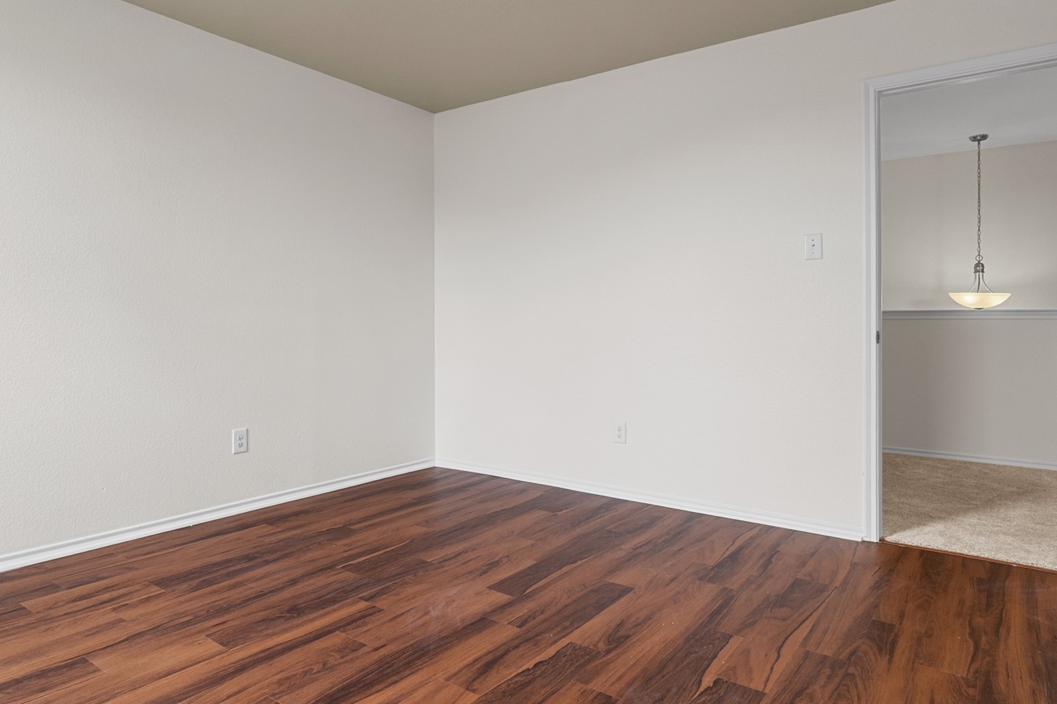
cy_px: 308
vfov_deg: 56.5
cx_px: 512
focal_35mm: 22
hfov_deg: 77.9
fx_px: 654
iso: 250
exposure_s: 1/2
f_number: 9.5
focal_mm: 10.6
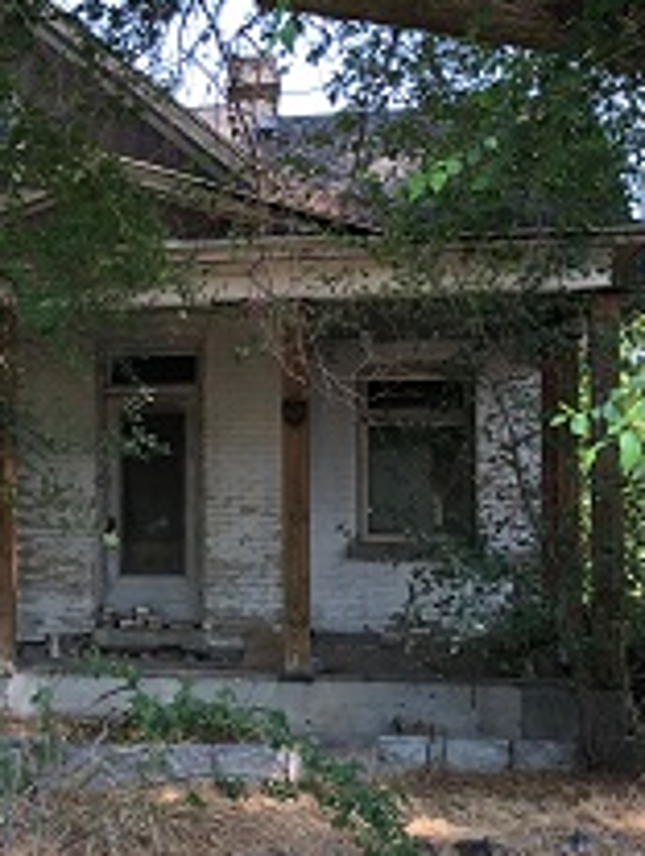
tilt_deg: +3.2
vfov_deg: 35.4
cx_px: 128
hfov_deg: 26.6
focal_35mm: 54
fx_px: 1337
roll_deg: +0.3
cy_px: 505
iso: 25
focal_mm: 4
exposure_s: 1/120
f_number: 1.8
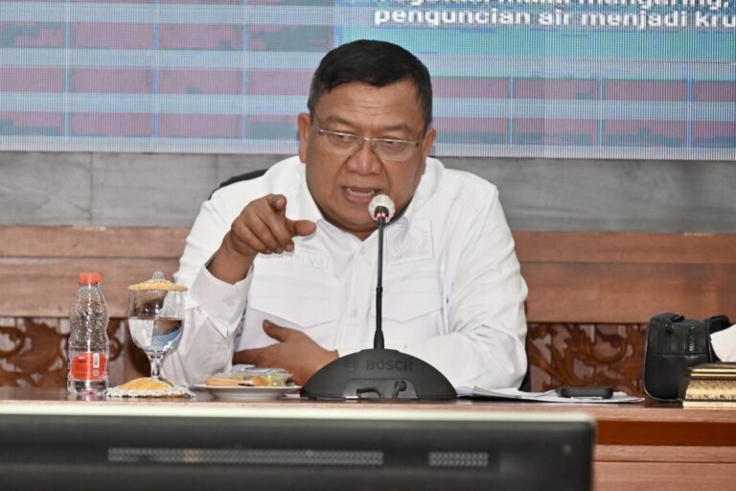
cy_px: 246
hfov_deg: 10.3
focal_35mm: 200
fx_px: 4089
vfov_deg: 6.9
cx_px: 368
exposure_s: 1/60
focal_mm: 200
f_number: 6.3
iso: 1400
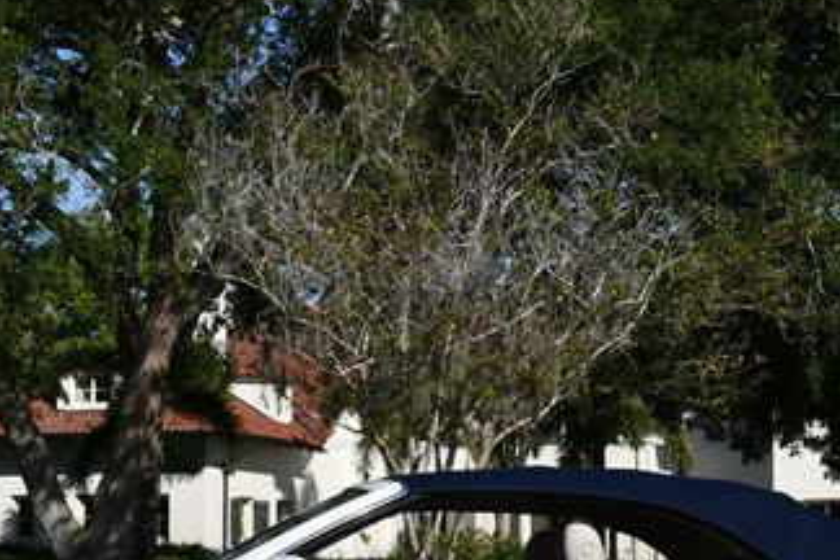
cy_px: 495
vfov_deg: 15.5
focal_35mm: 87
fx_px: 2030
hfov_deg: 23.4
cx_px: 430
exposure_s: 1/320
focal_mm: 22
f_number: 9
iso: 100
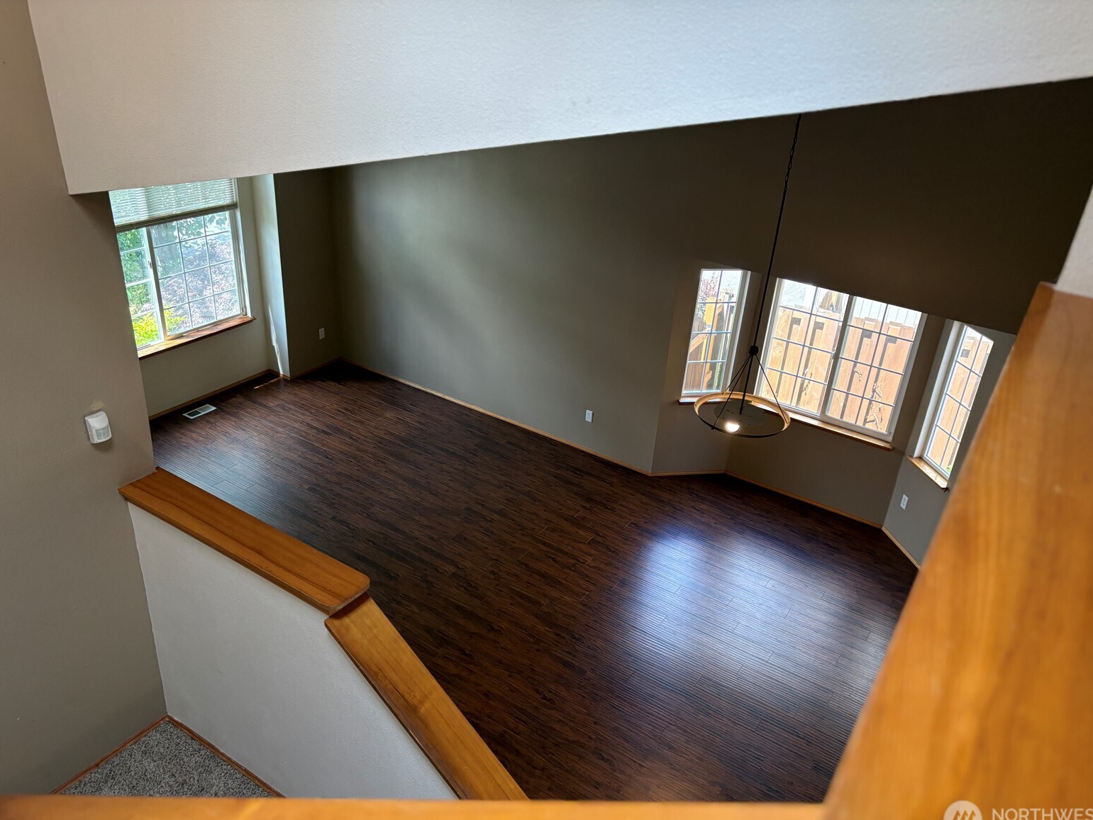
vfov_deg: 51.4
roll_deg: -5.6
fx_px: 853
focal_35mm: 27
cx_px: 560
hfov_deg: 65.3
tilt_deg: -26.5
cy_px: 423
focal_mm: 5.96
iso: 125
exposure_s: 1/158
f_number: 1.6
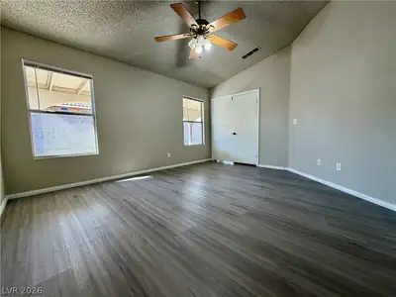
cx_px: 198
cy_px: 148
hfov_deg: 102.1
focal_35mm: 14
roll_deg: +1.3
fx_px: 160
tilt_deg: -5.1
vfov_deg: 85.7
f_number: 2.2
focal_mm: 2.22
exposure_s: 1/120
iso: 125
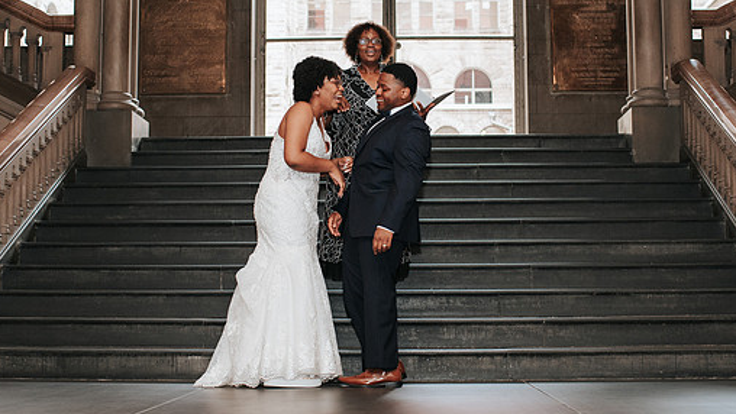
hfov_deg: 34.9
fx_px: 1171
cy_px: 190
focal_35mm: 60
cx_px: 359
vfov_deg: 20.1
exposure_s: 1/125
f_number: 3.2
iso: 1000
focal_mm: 35
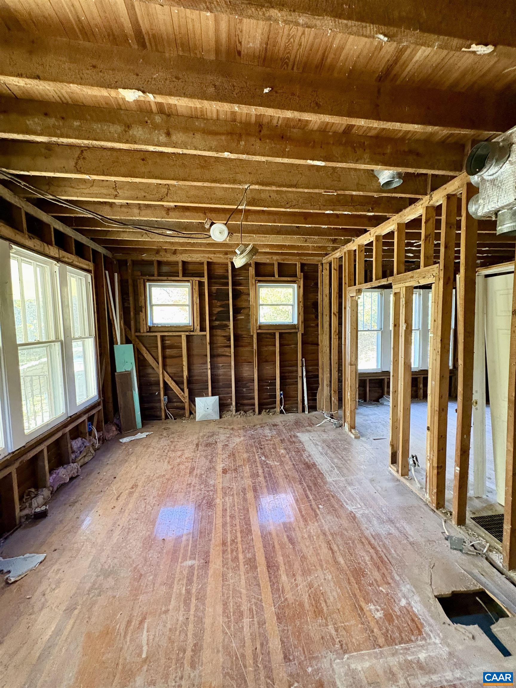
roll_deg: +0.6
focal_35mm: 14
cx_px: 258
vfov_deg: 102.1
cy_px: 344
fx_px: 278
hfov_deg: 85.7
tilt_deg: -0.1
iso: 800
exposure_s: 1/60
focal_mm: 2.22
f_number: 2.2
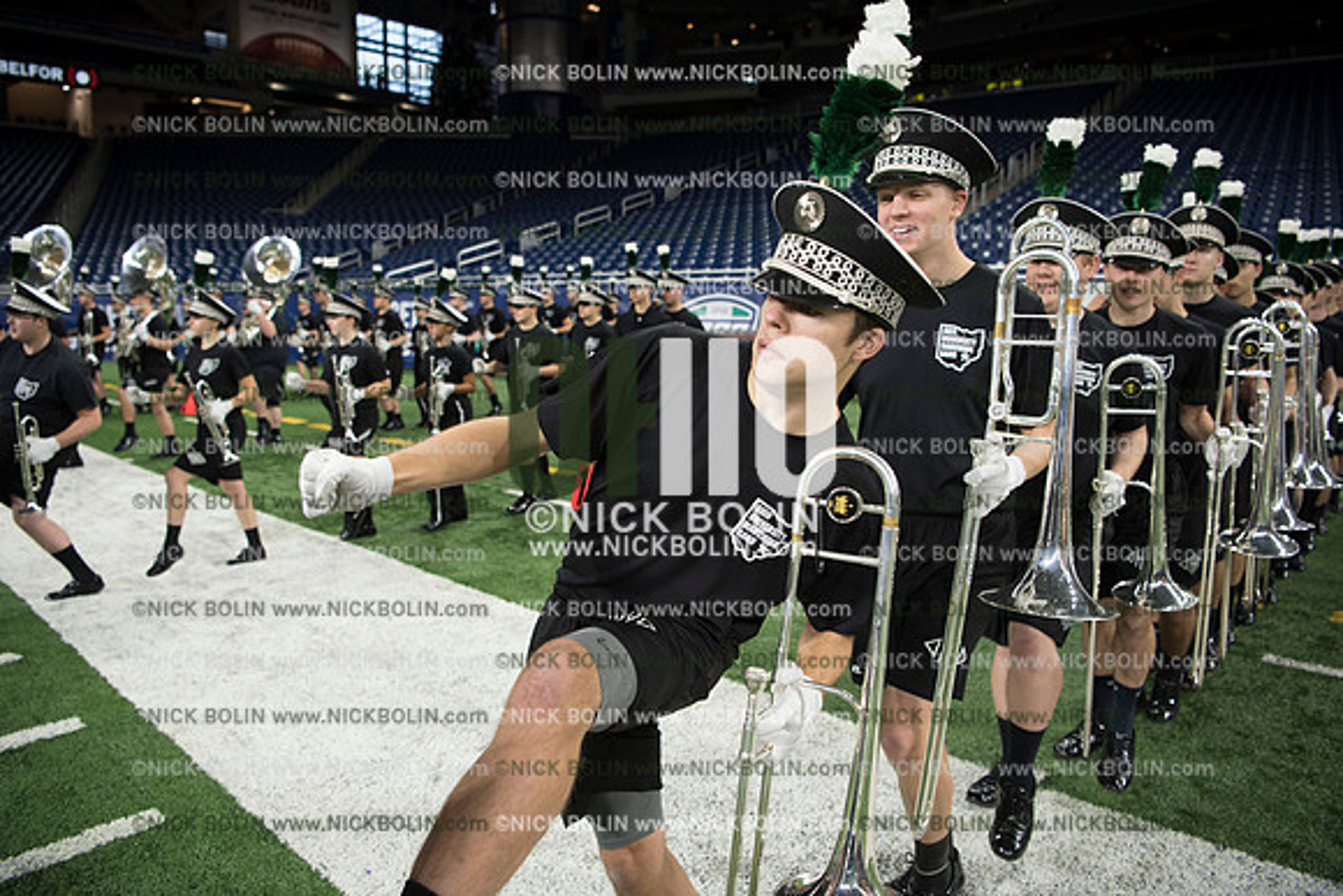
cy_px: 448
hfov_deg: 73.7
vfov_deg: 53.2
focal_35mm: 24
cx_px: 672
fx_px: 896
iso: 800
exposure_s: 1/500
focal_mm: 24
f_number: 3.2
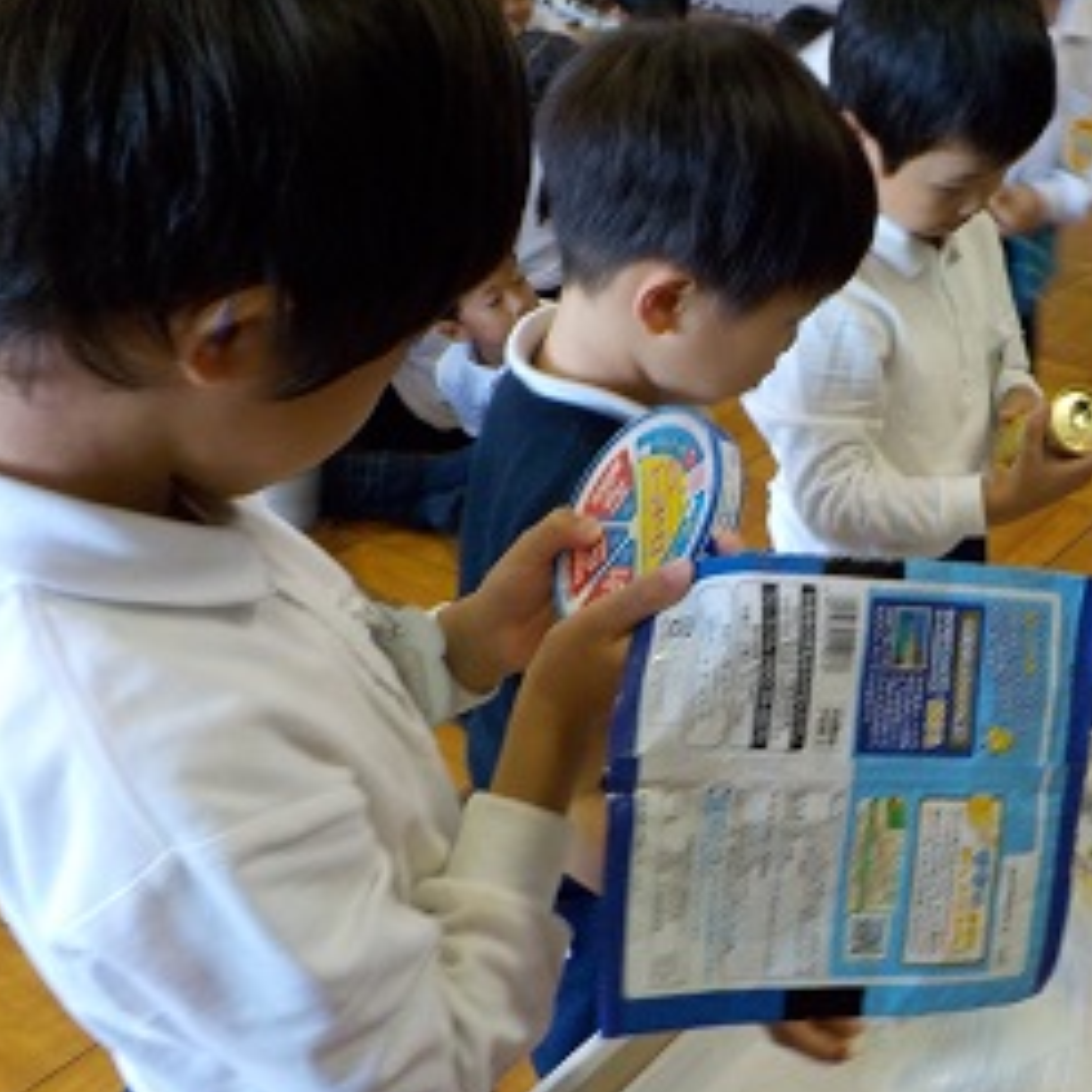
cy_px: 637
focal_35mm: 45
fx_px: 1606
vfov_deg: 37.5
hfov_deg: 36.5
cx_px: 847
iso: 280
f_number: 3.3
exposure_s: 1/30
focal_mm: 4.1
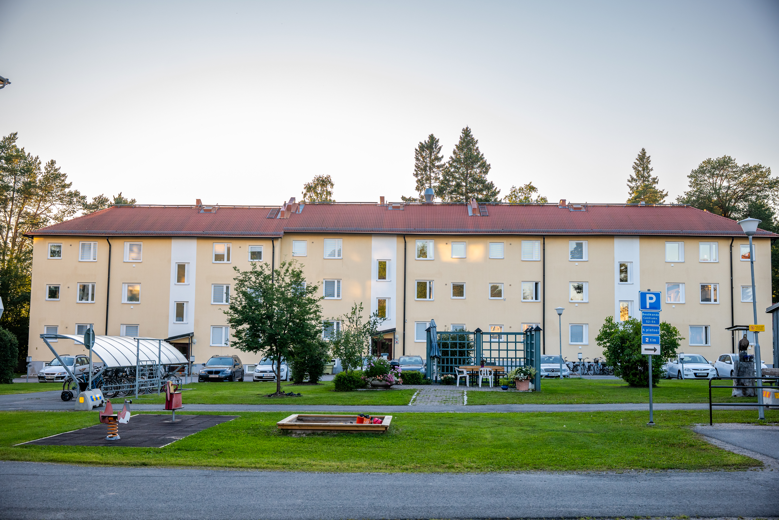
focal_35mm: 41
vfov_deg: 32.6
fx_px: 887
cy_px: 260
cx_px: 390
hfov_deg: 47.4
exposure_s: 1/800
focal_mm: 41
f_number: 4
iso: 500
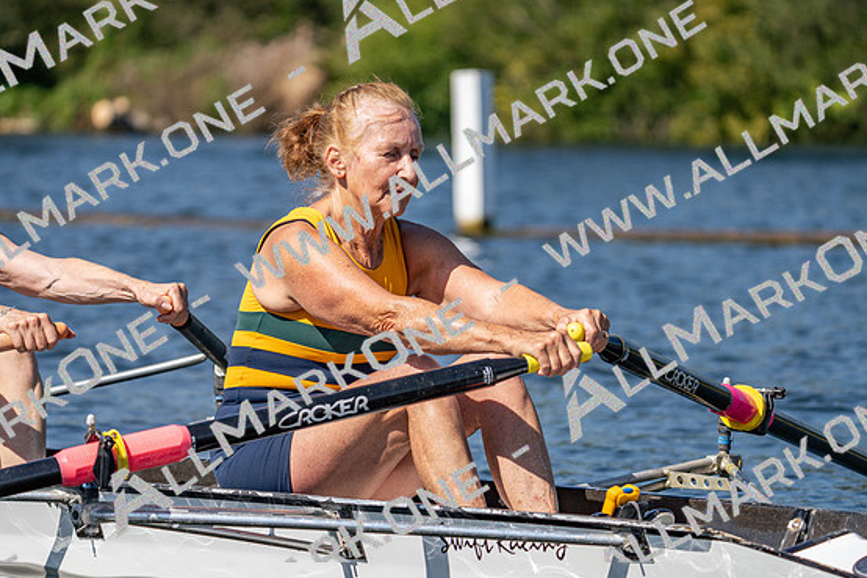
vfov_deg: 6.2
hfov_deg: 9.3
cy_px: 294
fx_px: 5321
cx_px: 429
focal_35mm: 221
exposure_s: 1/2000
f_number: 5.6
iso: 200
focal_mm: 211
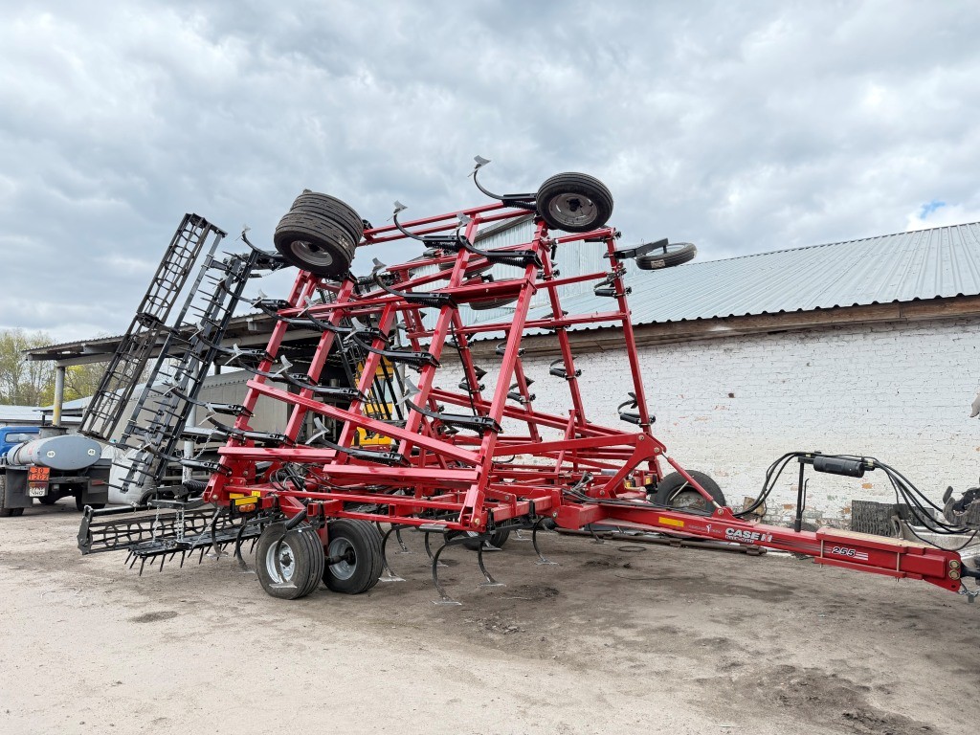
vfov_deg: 56.8
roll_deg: -1.2
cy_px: 368
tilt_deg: +6.0
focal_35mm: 24
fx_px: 679
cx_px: 490
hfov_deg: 71.6
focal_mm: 6.76
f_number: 1.78
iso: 100
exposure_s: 1/622
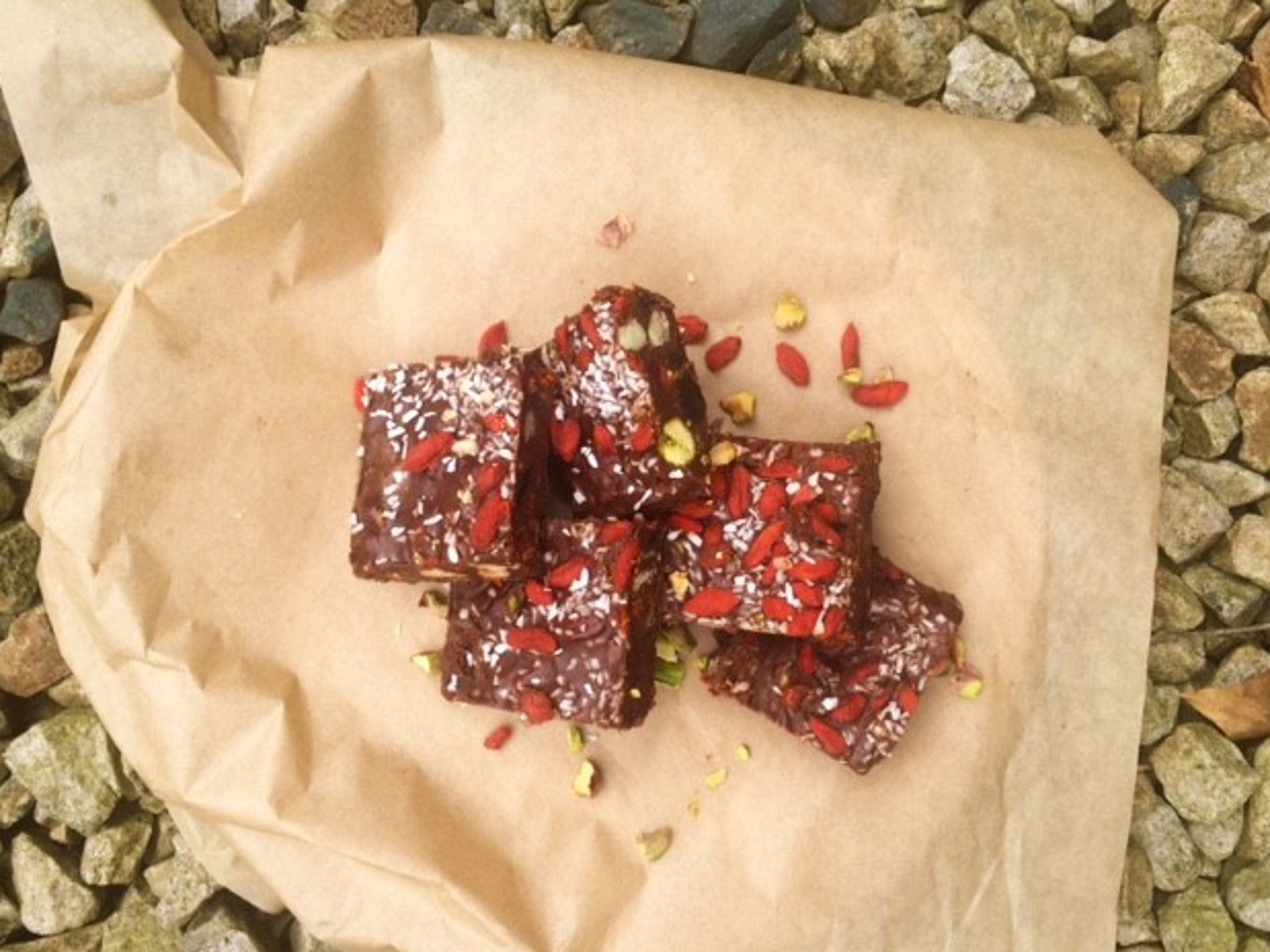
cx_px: 650
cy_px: 476
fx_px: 1100
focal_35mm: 30
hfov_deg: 60.0
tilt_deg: -88.1
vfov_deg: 46.8
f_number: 2.2
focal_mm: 4.15
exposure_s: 1/746
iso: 32
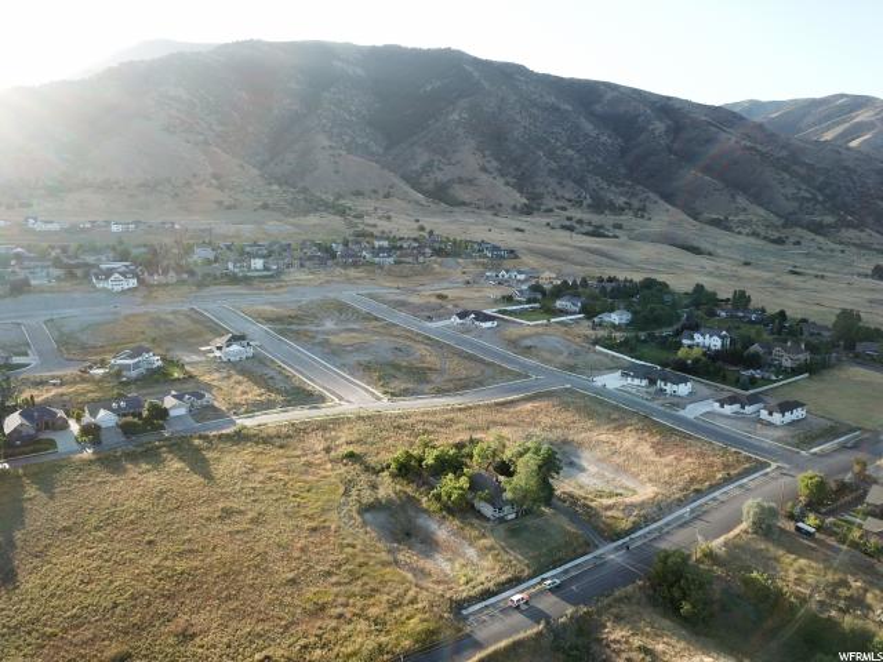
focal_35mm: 26
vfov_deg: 53.1
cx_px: 442
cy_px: 331
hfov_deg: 67.3
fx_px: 663
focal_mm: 4.73
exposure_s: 1/359
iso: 100
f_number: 2.2
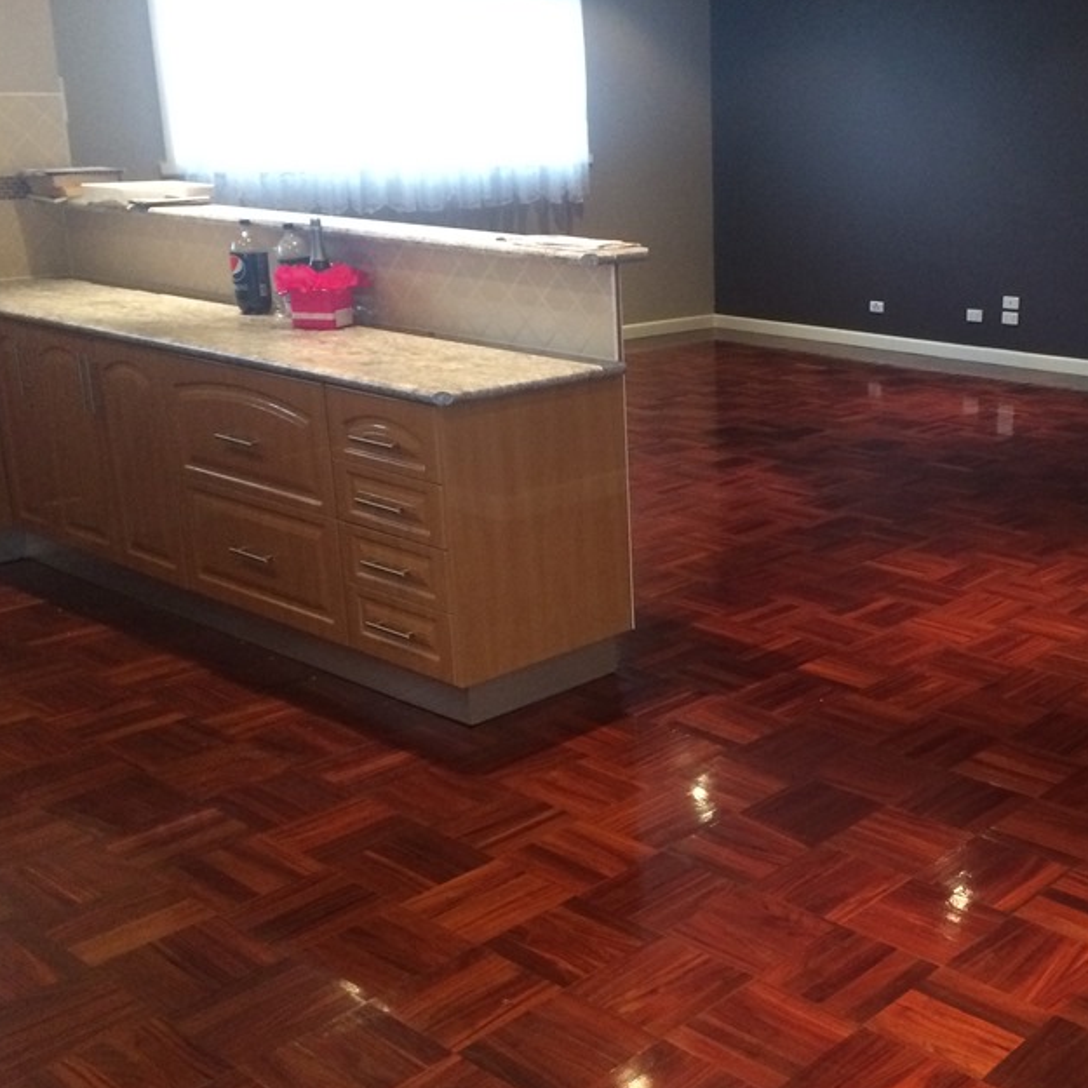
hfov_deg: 38.7
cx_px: 848
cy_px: 576
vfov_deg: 40.0
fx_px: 1494
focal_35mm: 42
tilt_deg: -17.3
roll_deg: +0.1
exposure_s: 1/24
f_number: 2.2
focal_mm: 4.15
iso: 320
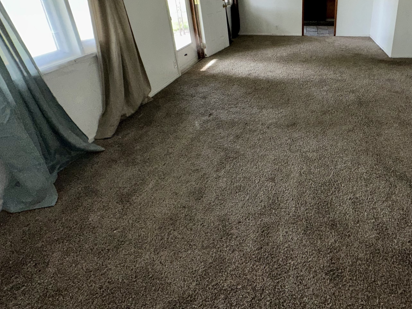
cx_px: 288
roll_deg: +0.6
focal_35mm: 22
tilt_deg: -21.6
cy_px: 80
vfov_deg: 58.2
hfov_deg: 73.1
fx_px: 262
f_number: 2.2
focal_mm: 2.22
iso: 80
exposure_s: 1/120
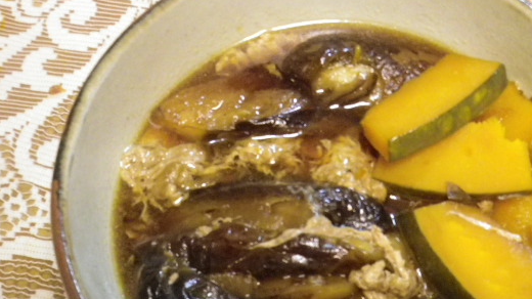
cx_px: 326
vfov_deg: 21.7
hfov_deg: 37.7
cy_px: 204
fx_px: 776
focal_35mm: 55
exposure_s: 1/30
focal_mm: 7.3
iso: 800
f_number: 3.9
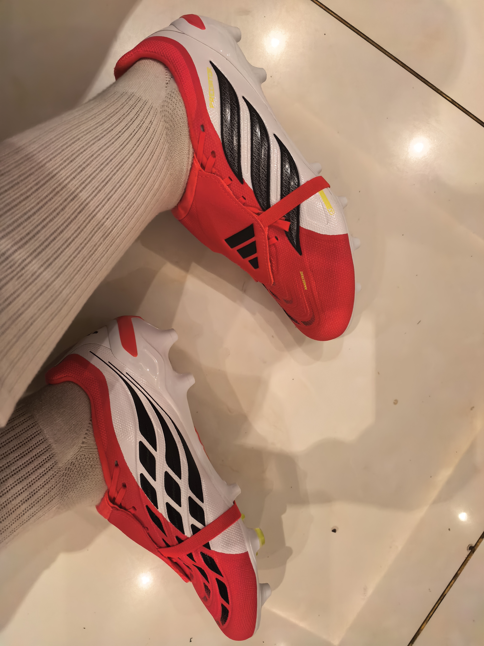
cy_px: 323
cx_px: 242
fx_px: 447
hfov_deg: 56.8
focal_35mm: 24
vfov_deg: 71.6
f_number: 2
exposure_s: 1/100
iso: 1000
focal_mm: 6.98
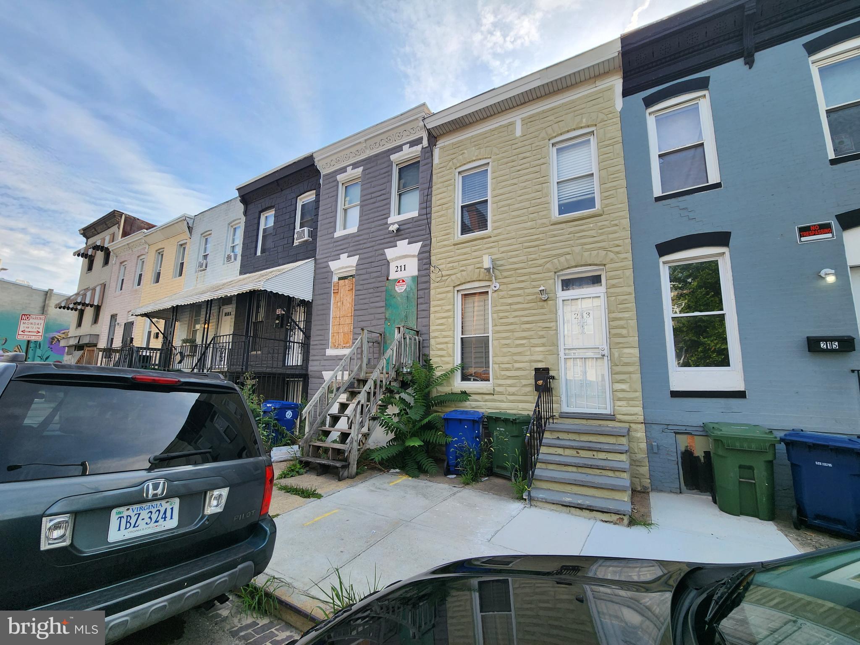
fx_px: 323
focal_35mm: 13
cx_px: 430
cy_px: 322
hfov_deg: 106.2
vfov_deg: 89.9
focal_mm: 2.2
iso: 50
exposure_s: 1/1055
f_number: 2.2
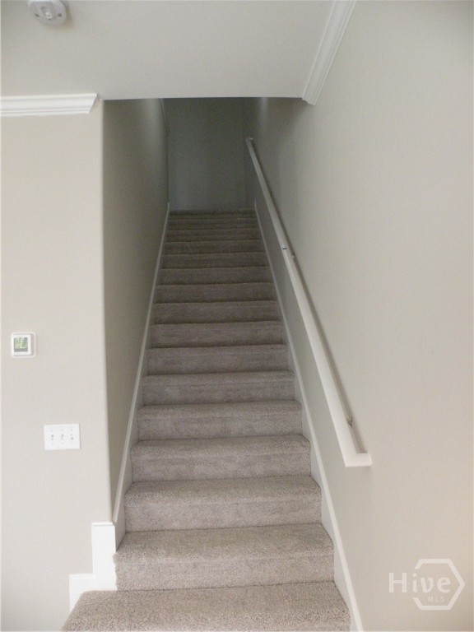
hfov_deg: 51.4
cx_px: 237
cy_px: 316
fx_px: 493
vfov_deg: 65.3
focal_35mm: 27
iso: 377
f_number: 2.8
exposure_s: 1/53.2
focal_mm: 4.7
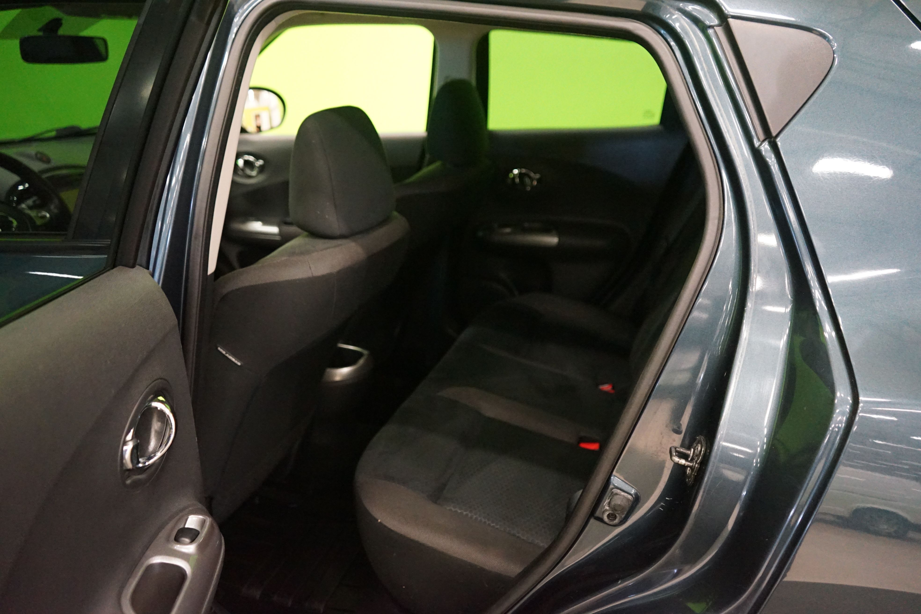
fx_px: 716
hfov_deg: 65.5
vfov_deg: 46.4
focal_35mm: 28
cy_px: 307
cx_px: 460
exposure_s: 1/30
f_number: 3.5
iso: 6400
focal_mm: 28
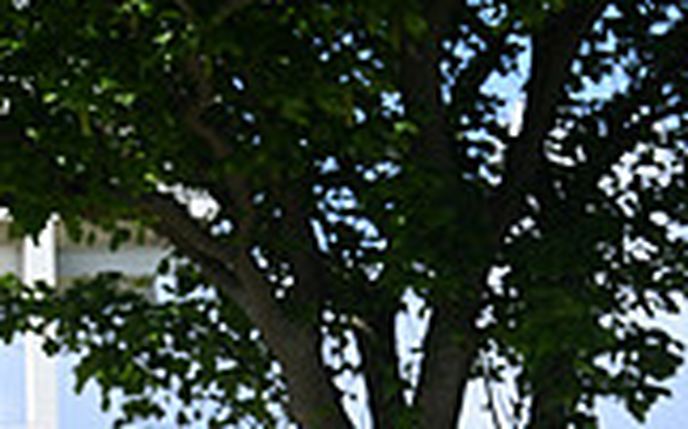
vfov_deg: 3.8
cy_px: 909
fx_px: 6352
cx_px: 319
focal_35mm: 339
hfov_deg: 6.2
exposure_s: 1/2000
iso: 400
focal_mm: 120
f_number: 5.6
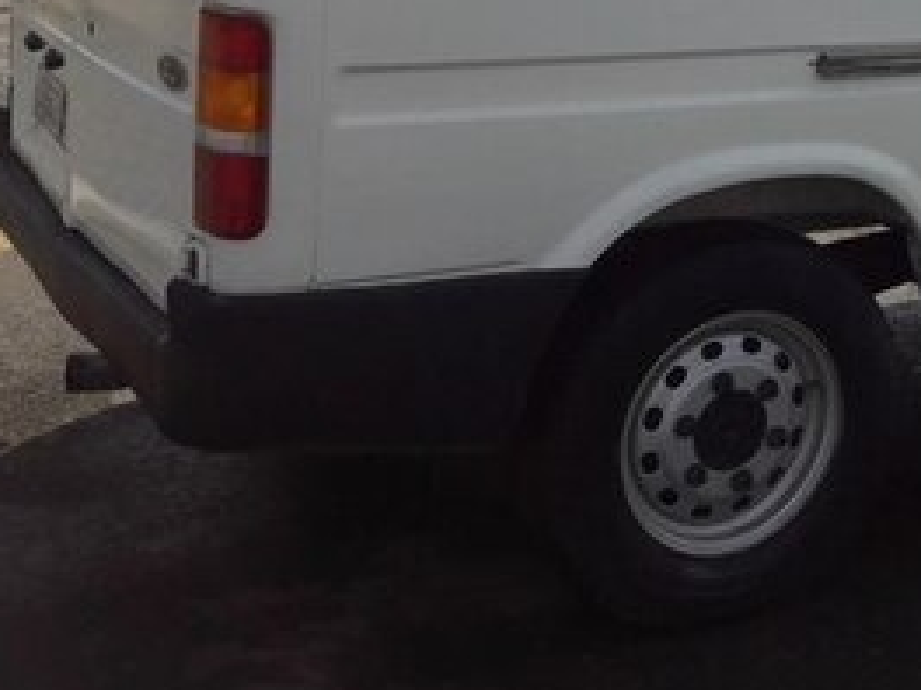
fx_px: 1862
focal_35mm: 70
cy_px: -96
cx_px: 1064
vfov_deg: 20.0
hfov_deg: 25.3
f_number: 1.9
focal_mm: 3.7
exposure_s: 1/2212
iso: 40
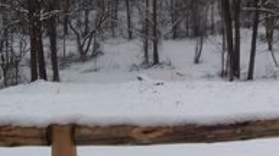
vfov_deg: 15.6
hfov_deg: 27.3
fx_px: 569
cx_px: 198
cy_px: 59
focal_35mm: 77
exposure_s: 1/500
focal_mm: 5.6
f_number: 5.6
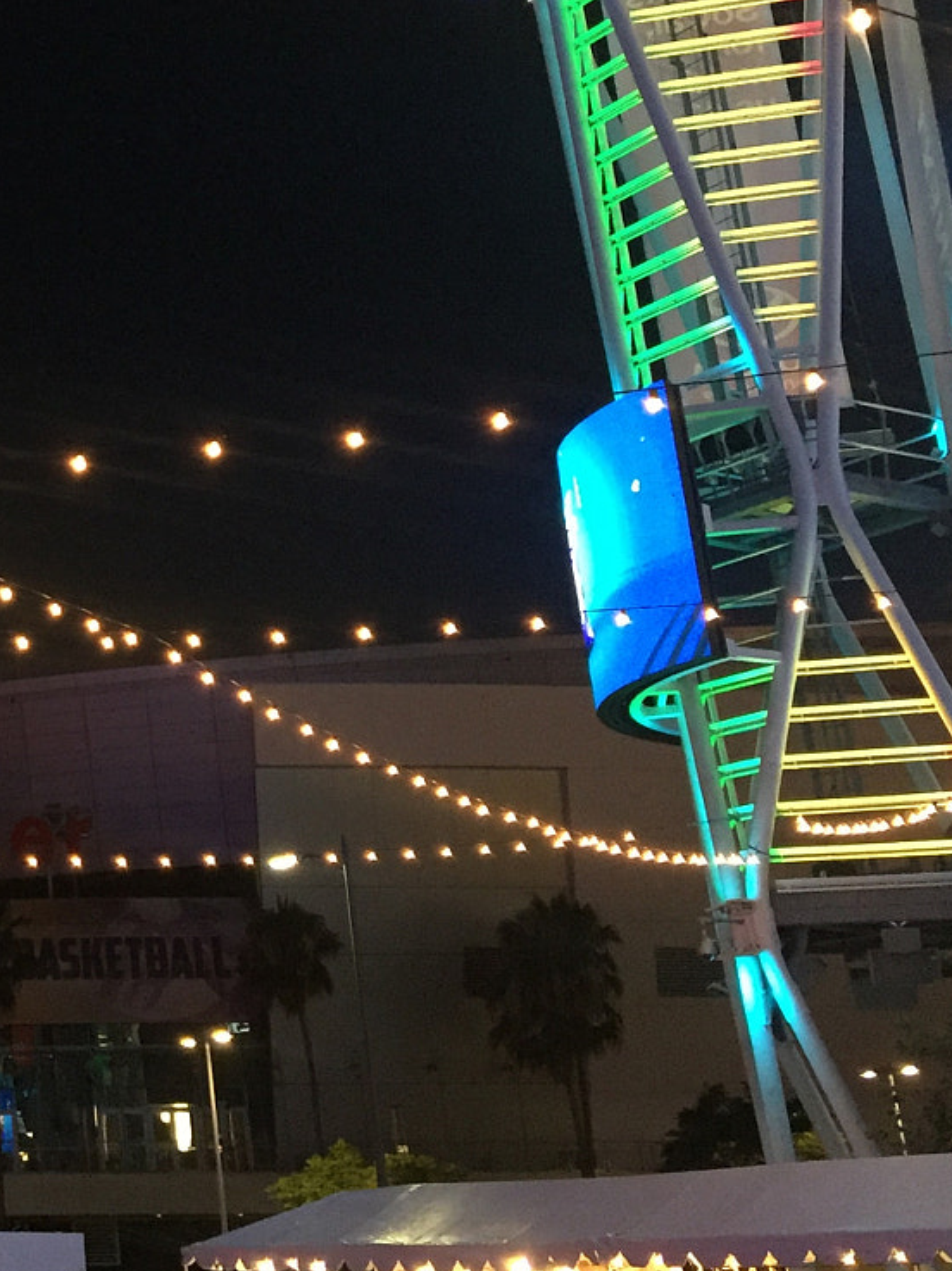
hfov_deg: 21.3
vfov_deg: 30.3
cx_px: -254
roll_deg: +0.2
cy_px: 331
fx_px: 2312
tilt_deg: +22.1
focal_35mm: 63
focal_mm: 4.15
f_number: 2.2
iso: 160
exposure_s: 1/30
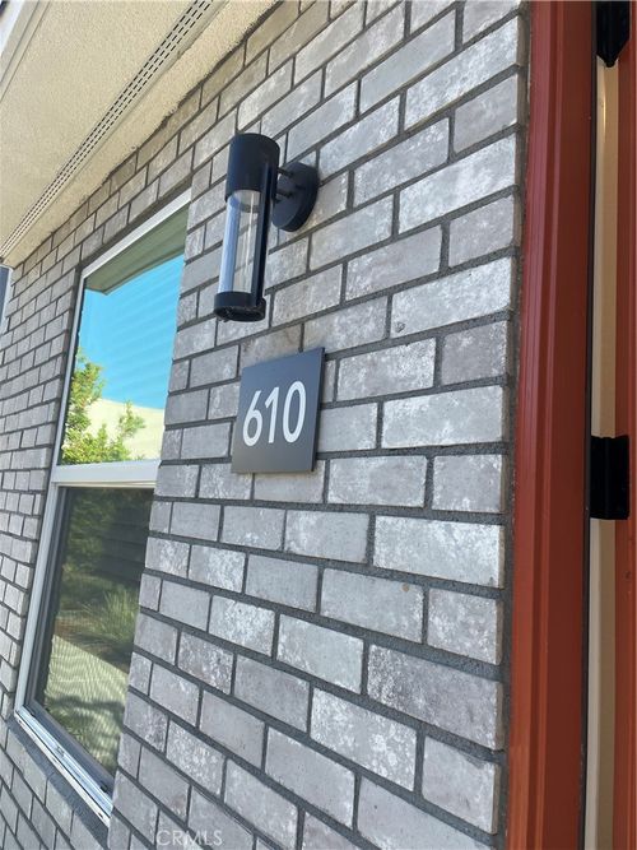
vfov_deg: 67.3
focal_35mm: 26
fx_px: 638
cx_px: 318
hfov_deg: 53.0
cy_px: 425
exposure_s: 1/489
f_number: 1.6
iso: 32
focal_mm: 4.2
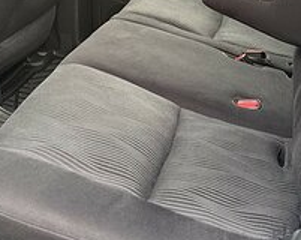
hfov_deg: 29.6
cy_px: -22
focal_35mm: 64
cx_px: 136
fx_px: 569
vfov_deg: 22.5
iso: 200
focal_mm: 6.76
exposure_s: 1/190
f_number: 1.78
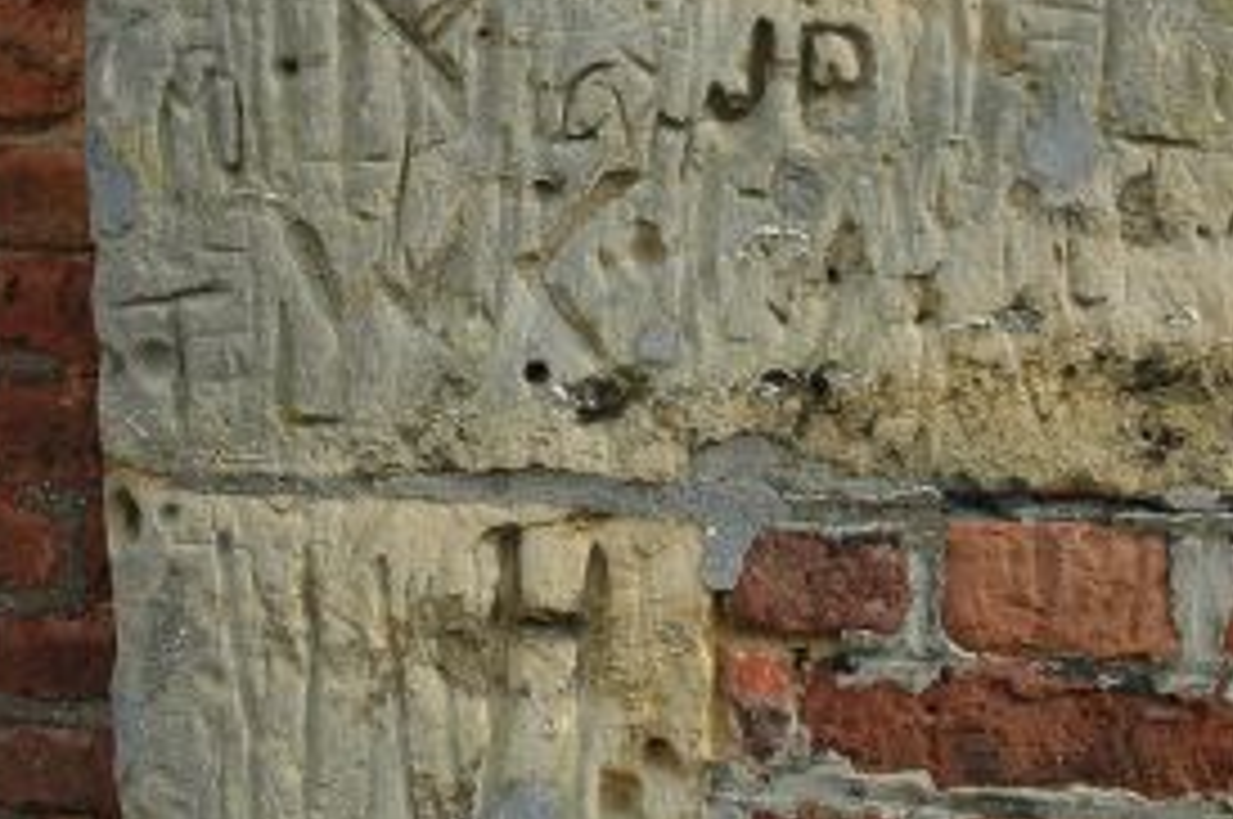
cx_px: 562
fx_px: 2528
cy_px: 290
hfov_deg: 27.4
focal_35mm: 74
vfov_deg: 18.4
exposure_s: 1/200
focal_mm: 27
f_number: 6.3
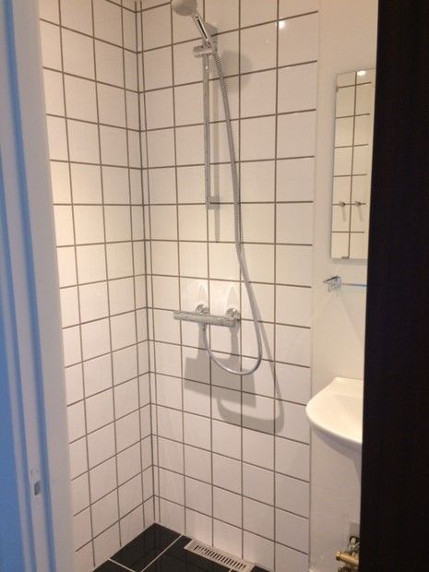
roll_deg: +1.3
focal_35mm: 29
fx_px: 479
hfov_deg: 48.2
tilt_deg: -9.9
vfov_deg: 61.7
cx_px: 214
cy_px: 286
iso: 125
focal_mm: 4.15
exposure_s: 1/33
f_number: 2.2
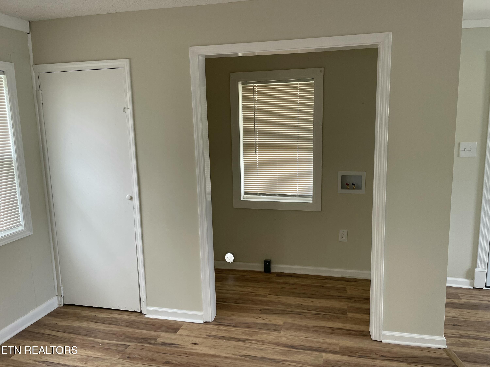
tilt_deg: -9.1
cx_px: 245
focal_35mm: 26
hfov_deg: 67.3
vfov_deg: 53.1
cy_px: 184
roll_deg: +1.9
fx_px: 368
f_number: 1.6
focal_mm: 4.2
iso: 125
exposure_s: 1/119
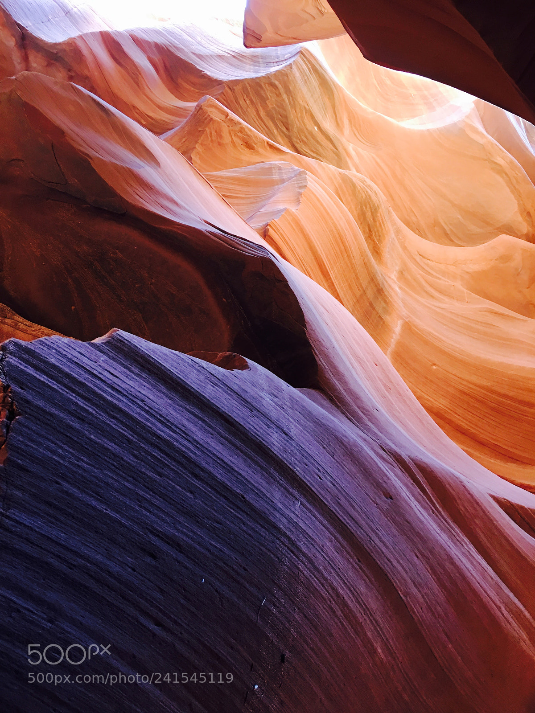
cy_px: 356
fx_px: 598
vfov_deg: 61.7
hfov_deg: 48.2
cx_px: 268
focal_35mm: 29
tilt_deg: +56.7
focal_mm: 4.15
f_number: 2.2
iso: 80
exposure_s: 1/30
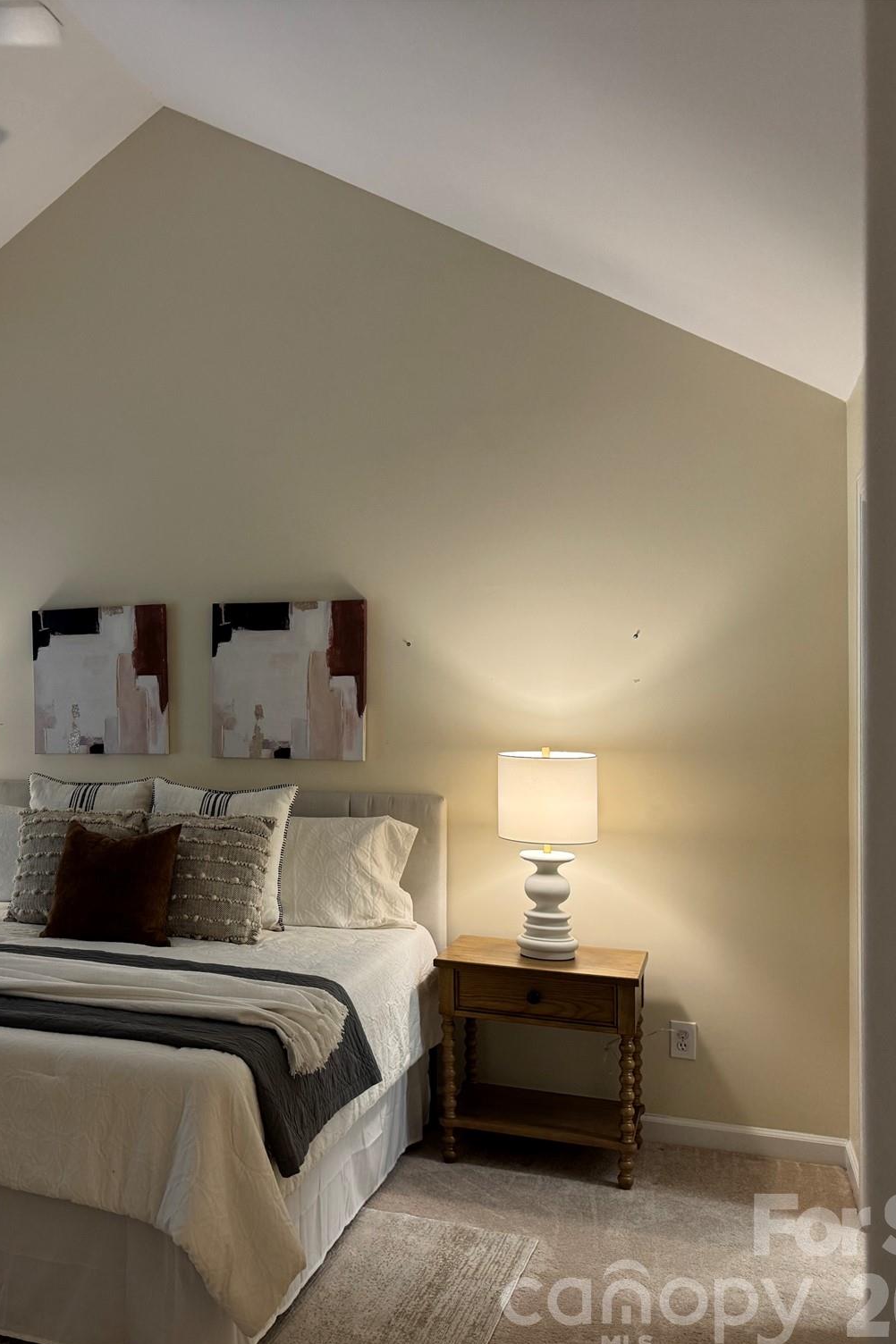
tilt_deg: -0.2
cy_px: 683
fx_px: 1270
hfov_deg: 36.9
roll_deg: +0.0
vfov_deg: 55.8
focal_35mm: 34
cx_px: 123
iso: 200
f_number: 1.78
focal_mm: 6.76
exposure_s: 1/120
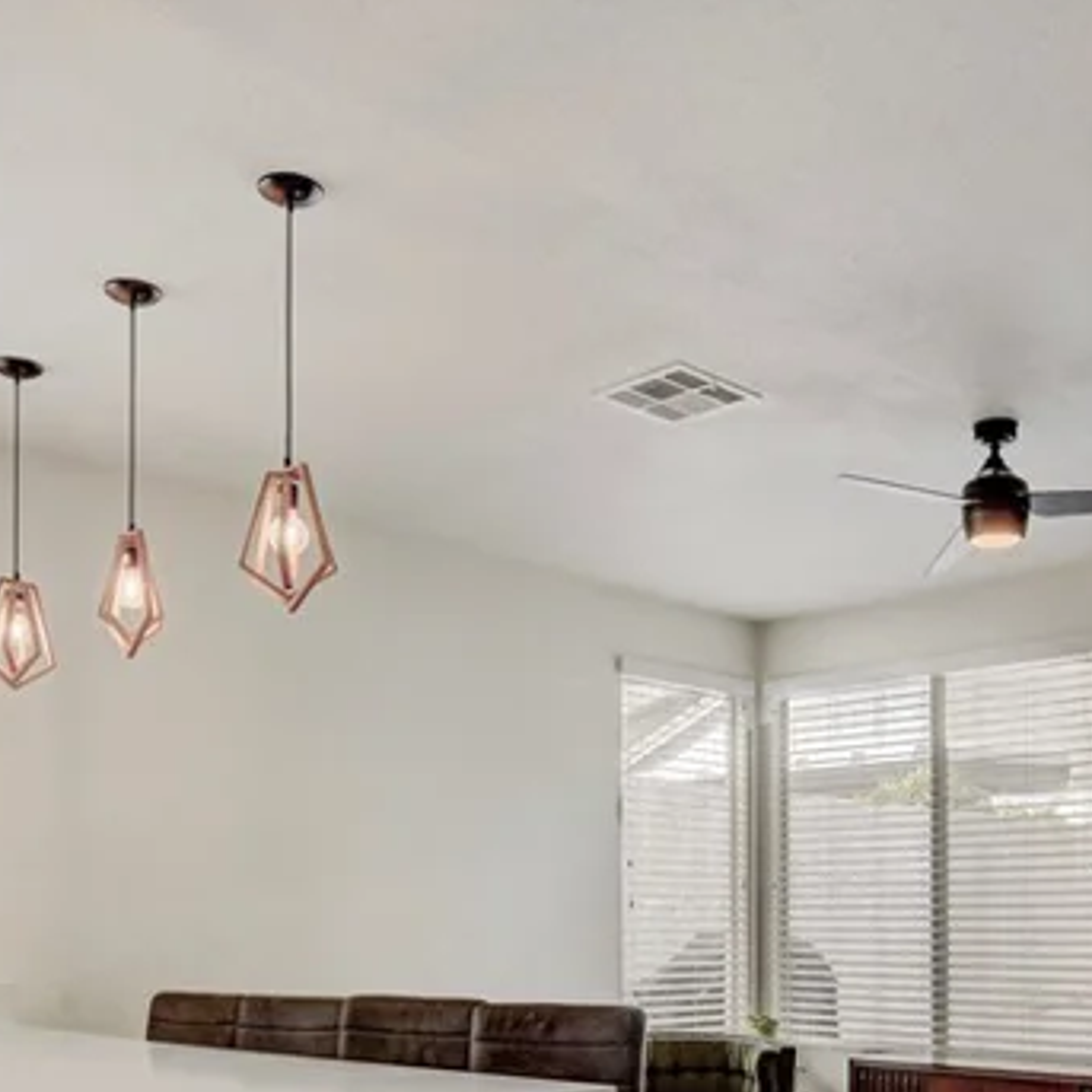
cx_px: 665
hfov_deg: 43.6
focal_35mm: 38
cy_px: 942
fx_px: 1356
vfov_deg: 41.1
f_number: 9
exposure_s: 1/160
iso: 400
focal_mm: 10
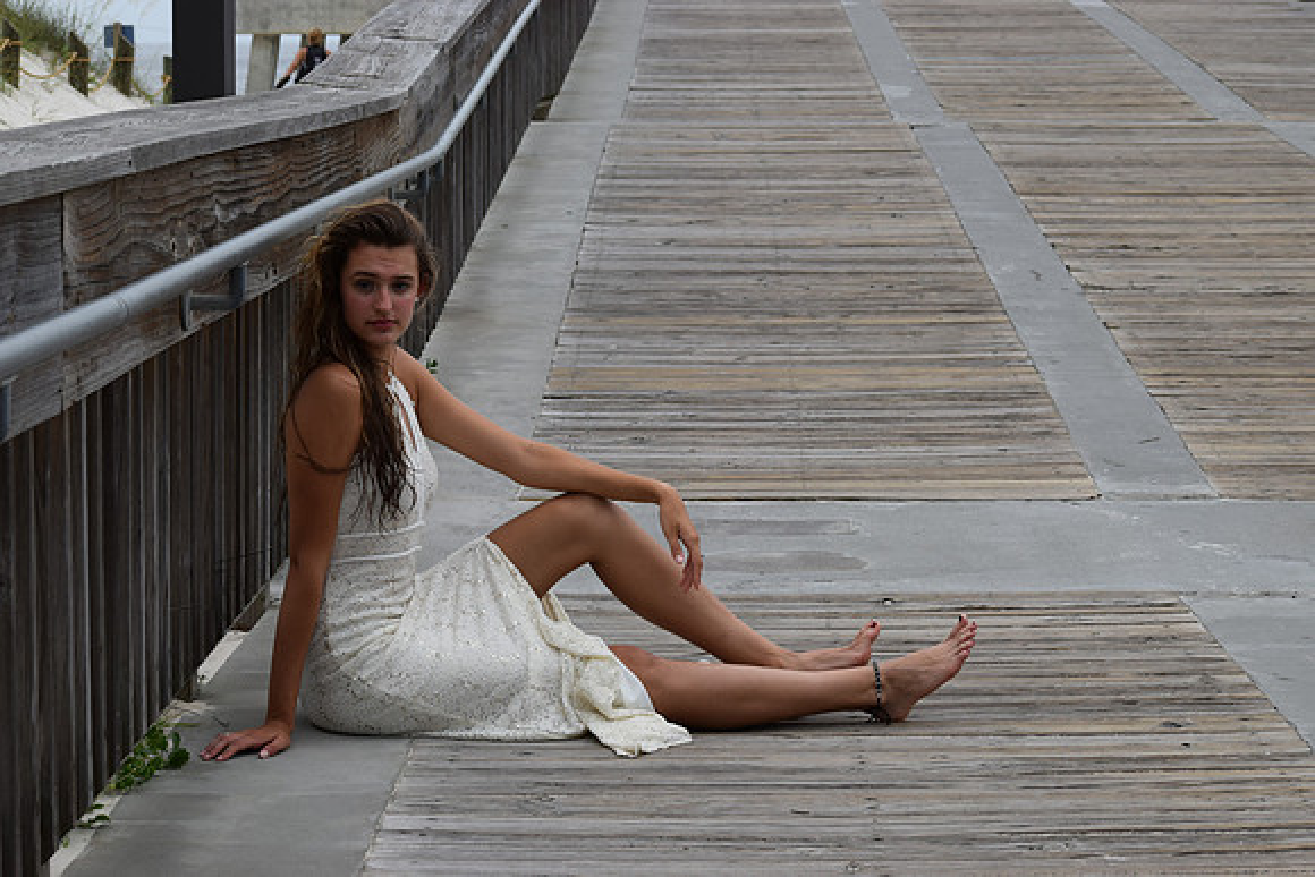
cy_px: 438
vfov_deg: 15.2
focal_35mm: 90
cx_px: 658
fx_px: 3288
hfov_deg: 22.6
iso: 200
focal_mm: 60
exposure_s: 1/250
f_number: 8
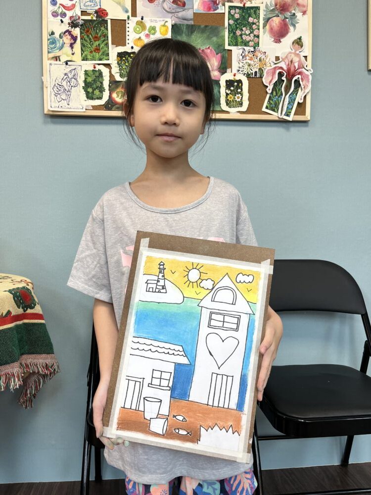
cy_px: 248
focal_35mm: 26
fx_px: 372
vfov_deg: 67.3
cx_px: 186
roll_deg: +0.4
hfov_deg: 53.1
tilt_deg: -3.6
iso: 64
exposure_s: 1/100
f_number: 1.6
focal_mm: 5.1
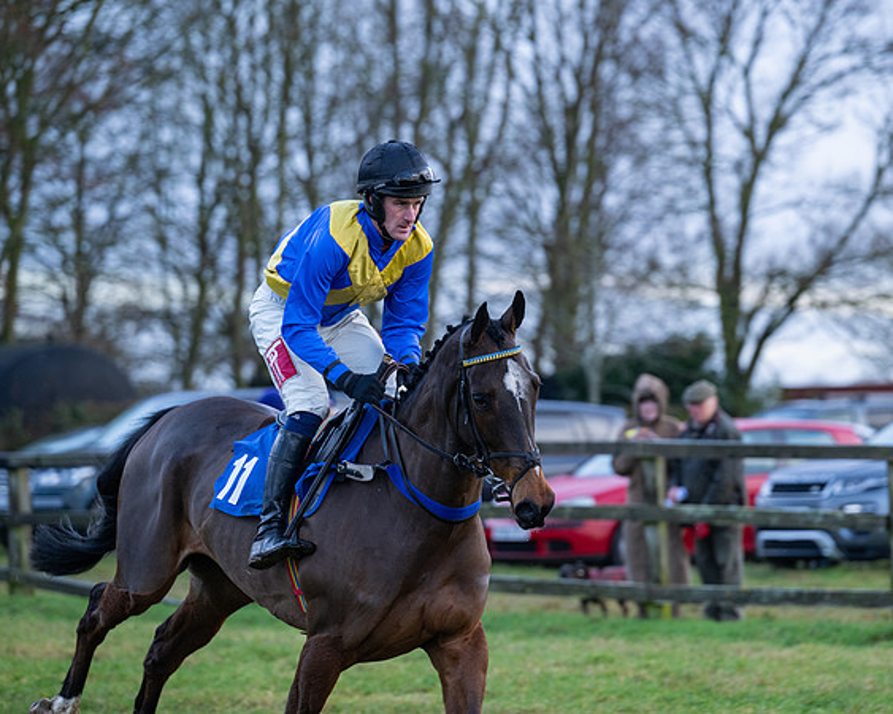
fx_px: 4909
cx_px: 462
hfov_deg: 10.4
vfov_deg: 8.3
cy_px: 357
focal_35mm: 186
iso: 800
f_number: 4
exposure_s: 1/500
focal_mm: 165
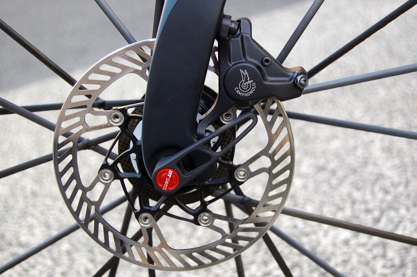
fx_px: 694
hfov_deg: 33.5
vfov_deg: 22.5
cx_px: 208
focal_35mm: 60
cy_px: 138
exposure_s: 1/80
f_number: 5
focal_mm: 40
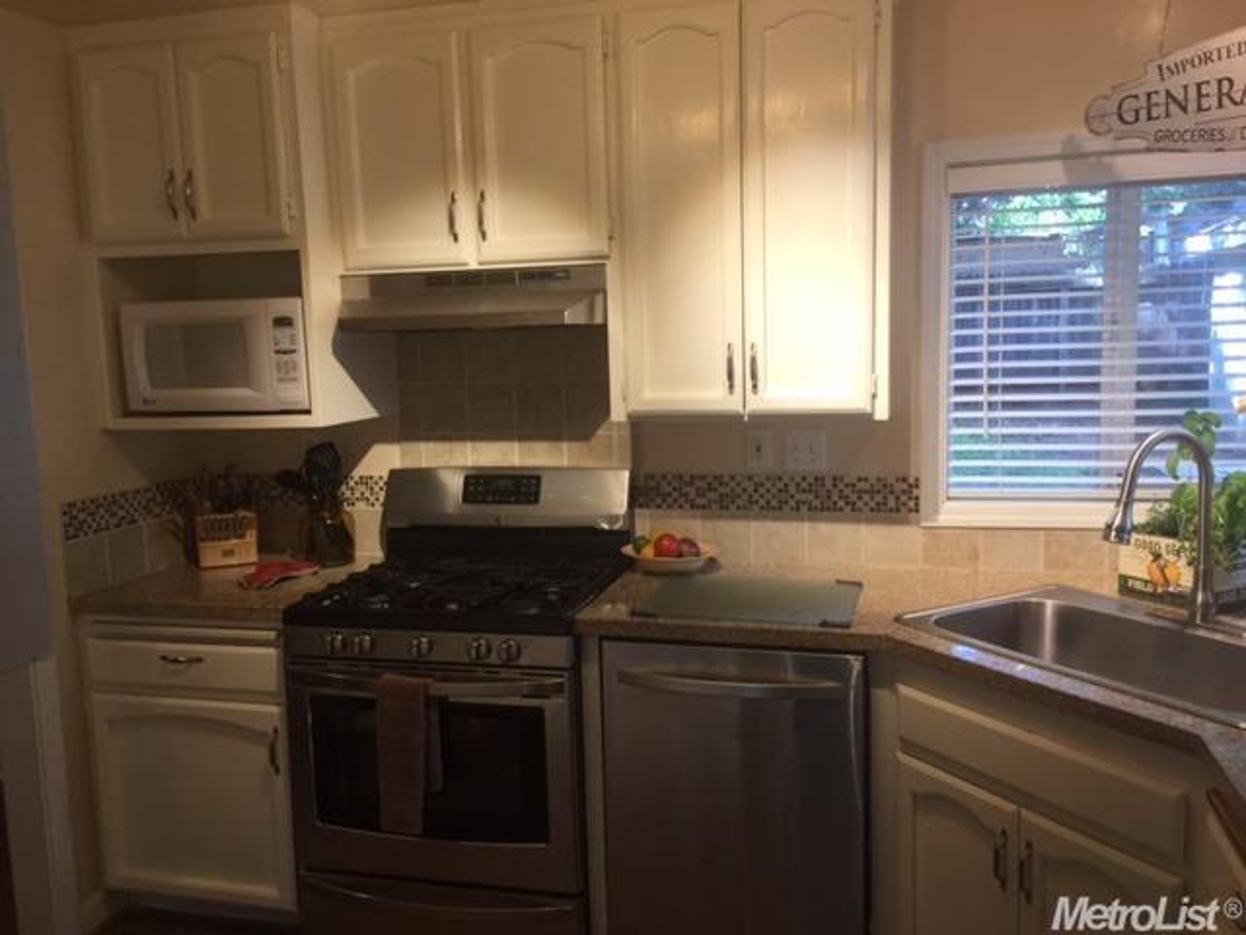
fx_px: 1044
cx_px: 623
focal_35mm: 29
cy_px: 468
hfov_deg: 61.7
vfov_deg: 48.2
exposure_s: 1/30
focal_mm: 4.15
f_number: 2.2
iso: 40
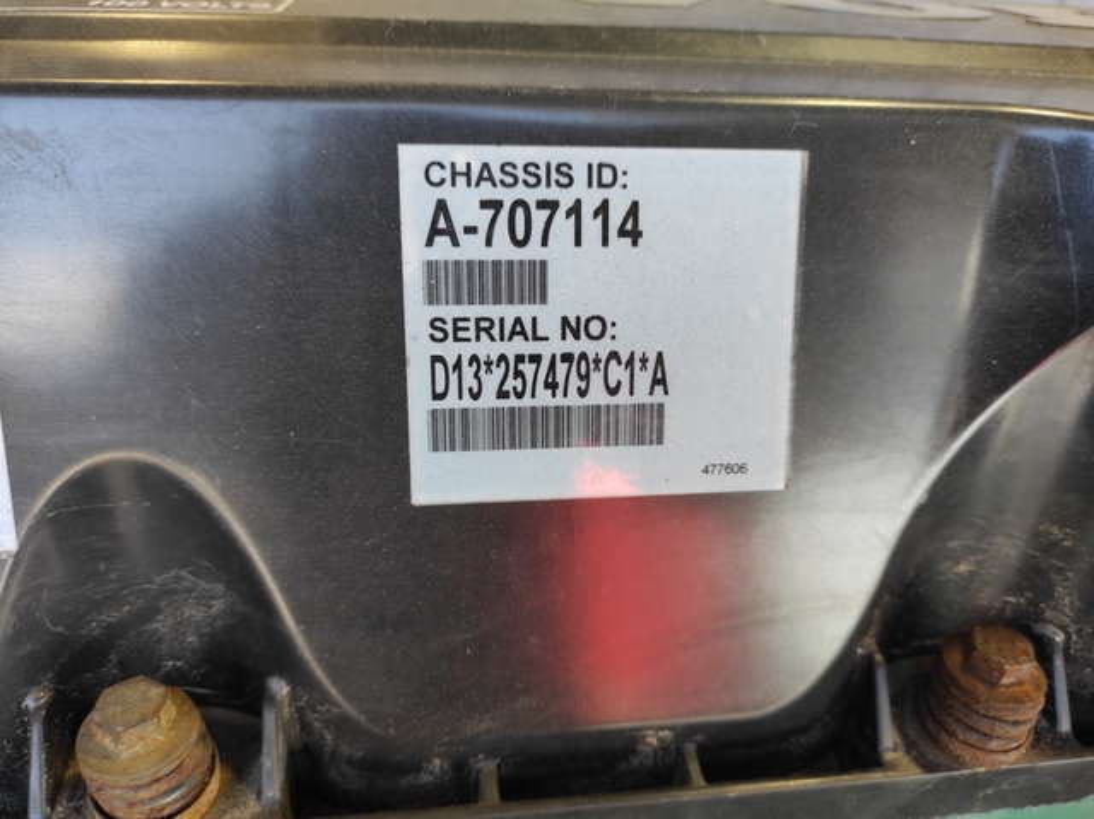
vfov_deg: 54.8
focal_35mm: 25
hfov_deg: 69.4
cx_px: 547
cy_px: 410
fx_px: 790
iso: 163
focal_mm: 5.43
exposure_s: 1/100
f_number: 1.89
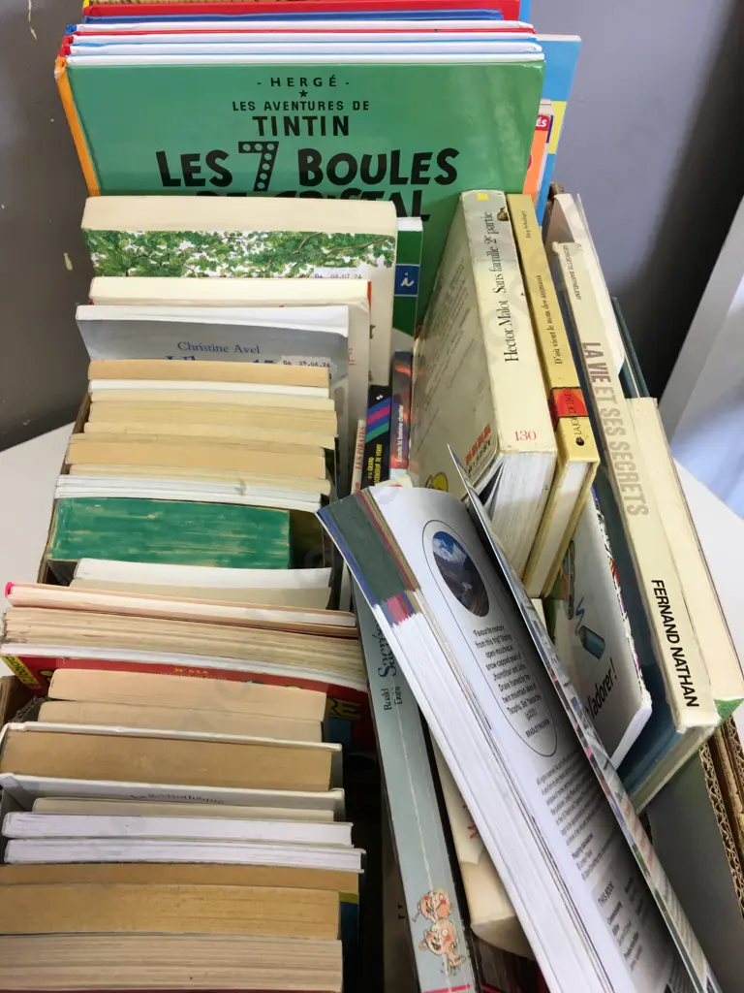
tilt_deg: -52.3
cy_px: 496
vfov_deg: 61.7
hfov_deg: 48.2
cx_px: 372
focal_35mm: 29
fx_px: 831
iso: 32
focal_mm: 4.15
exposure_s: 1/33
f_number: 2.2
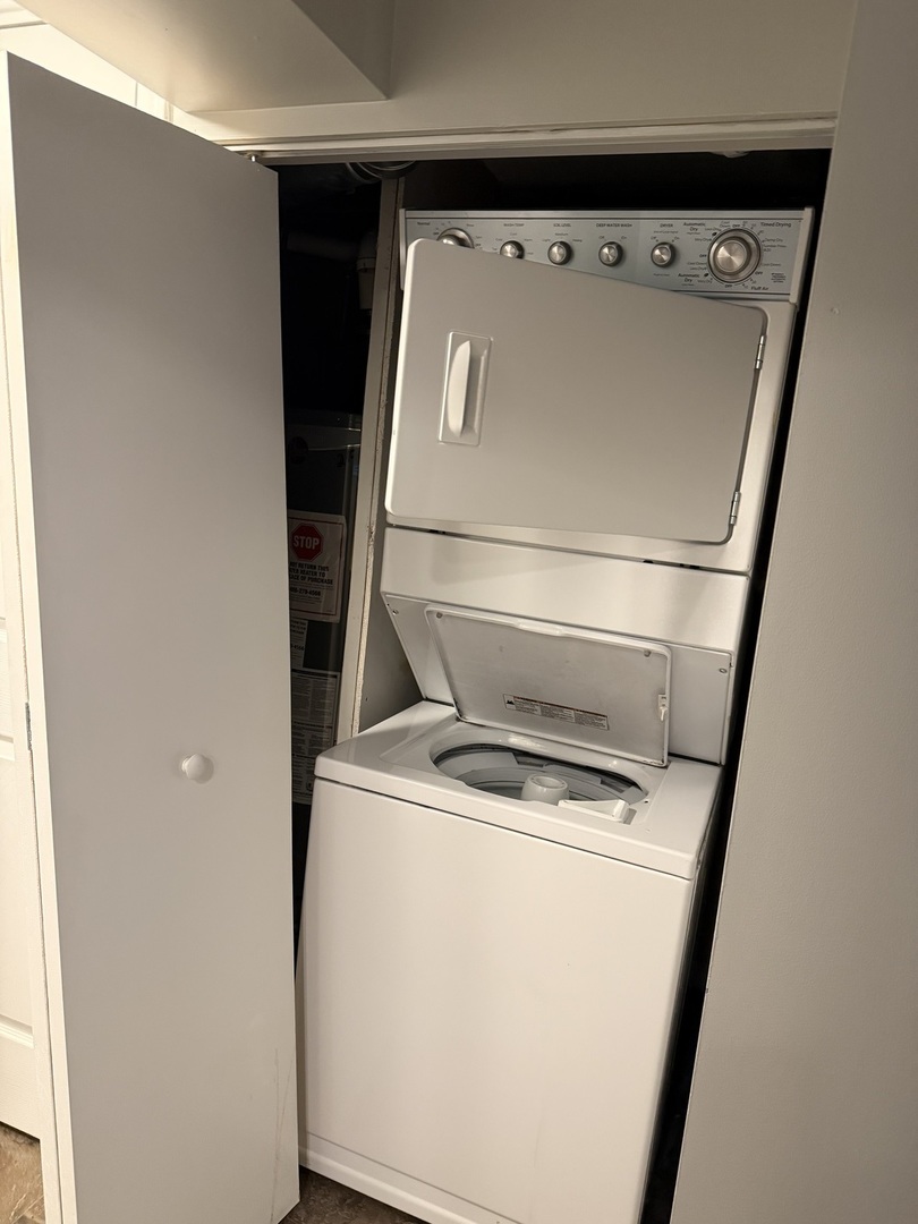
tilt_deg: -7.3
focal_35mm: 24
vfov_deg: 71.6
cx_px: 459
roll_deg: -6.2
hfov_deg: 56.8
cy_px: 612
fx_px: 849
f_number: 1.78
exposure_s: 1/60
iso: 500
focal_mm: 6.76
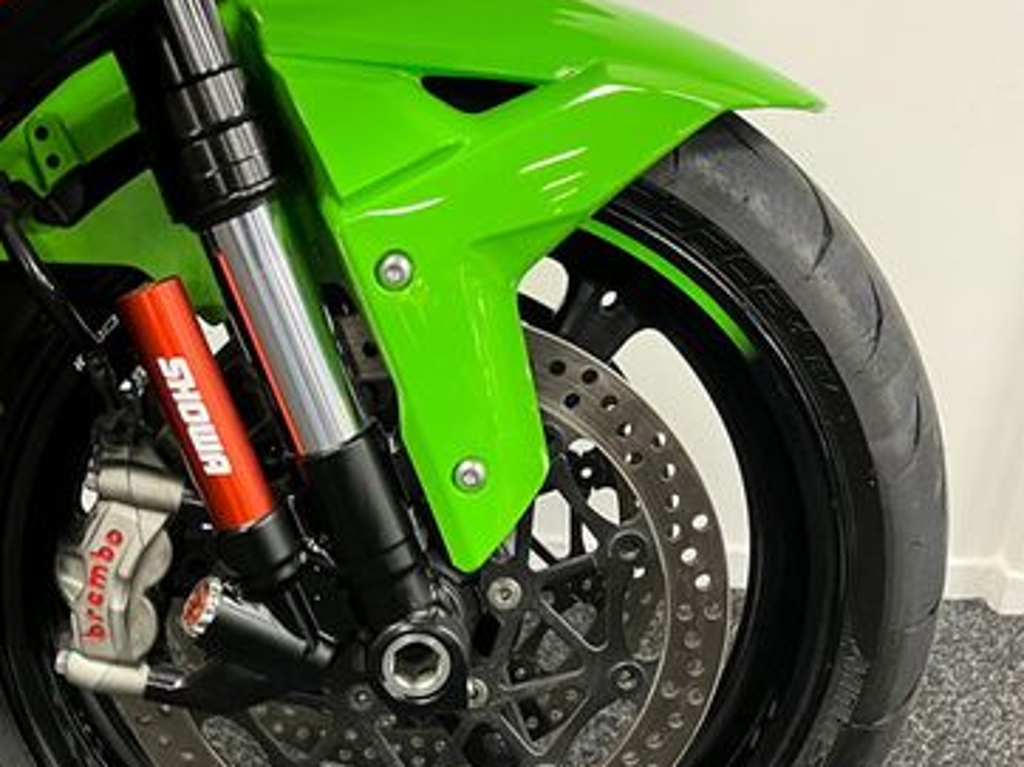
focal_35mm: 46
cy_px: 577
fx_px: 1360
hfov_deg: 40.9
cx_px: 362
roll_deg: -2.1
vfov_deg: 30.9
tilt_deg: -25.1
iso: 400
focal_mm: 5.1
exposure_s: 1/33
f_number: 1.6
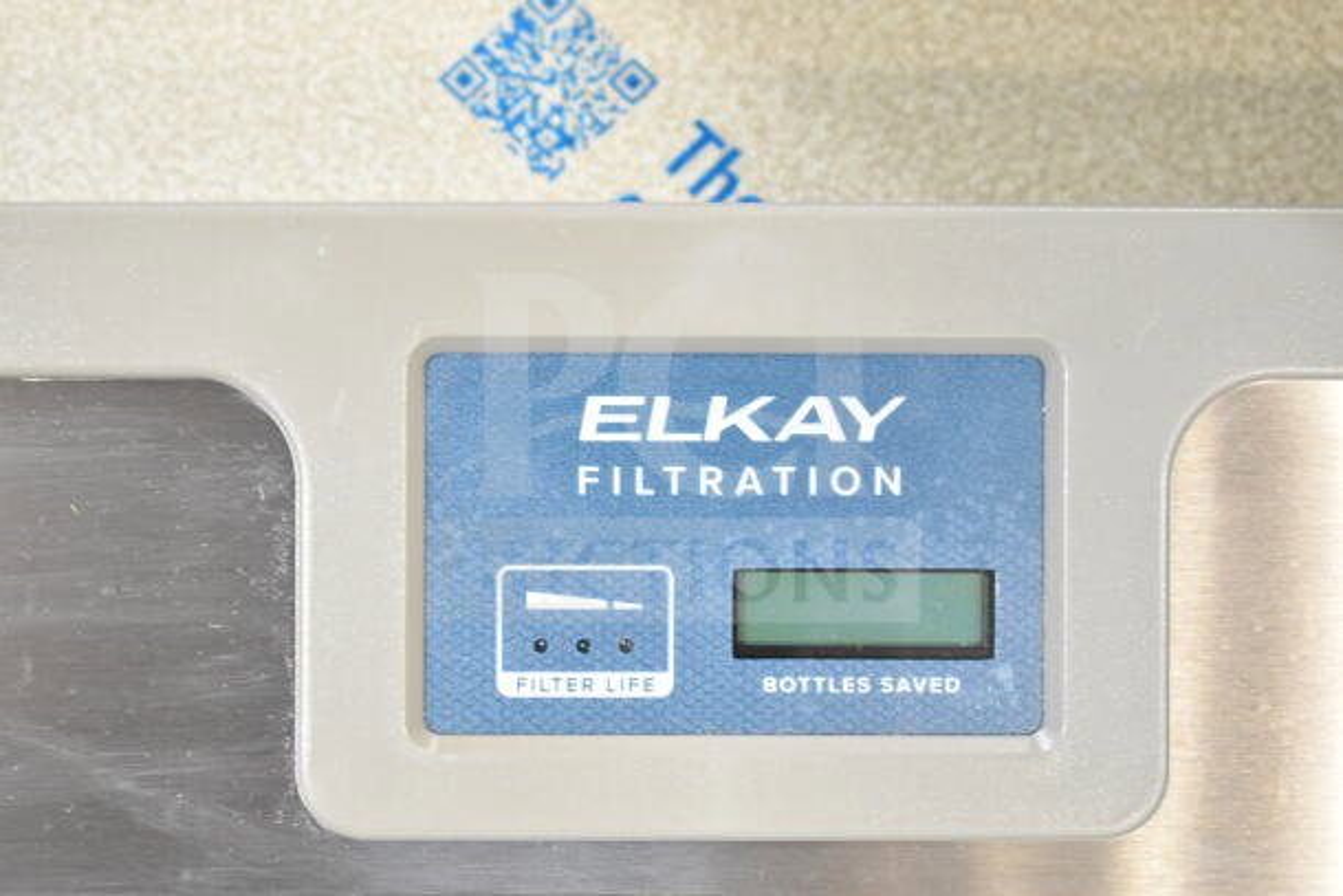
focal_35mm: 78
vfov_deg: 17.5
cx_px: 672
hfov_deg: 26.0
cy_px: 448
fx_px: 2910
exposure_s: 1/80
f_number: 5.6
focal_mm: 52
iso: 2500
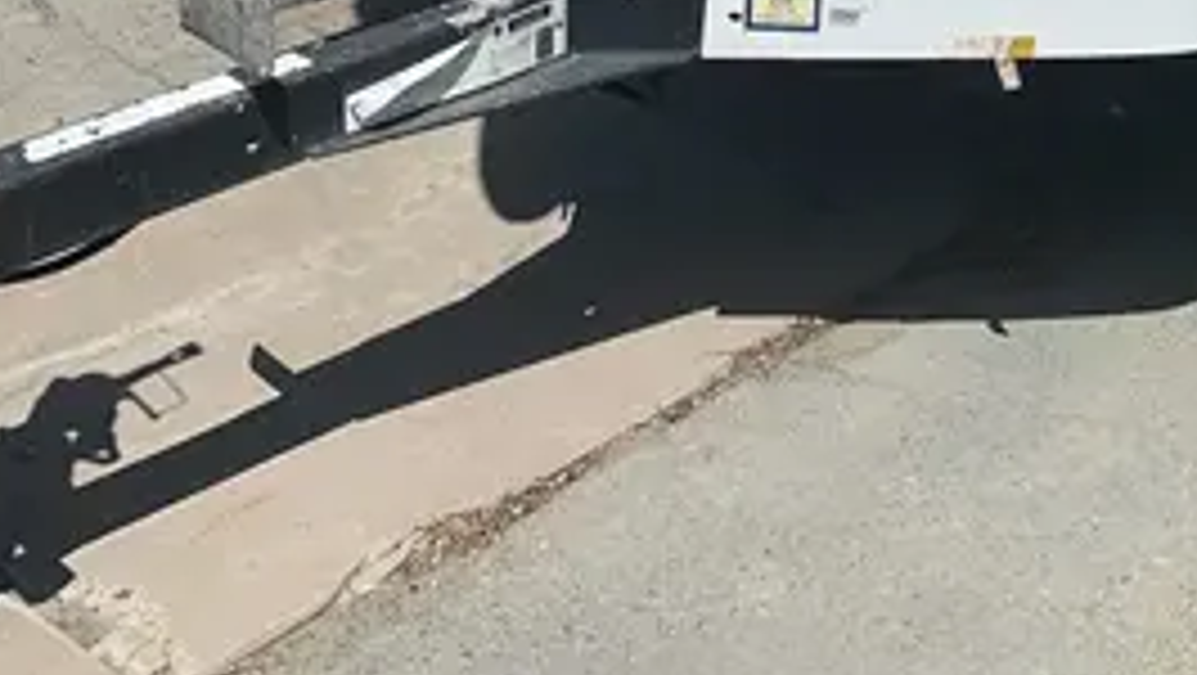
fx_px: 2477
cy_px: -862
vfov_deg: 12.6
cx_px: 832
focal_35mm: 78
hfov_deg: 26.9
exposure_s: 1/4673
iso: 25
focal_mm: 4.25
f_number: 1.8
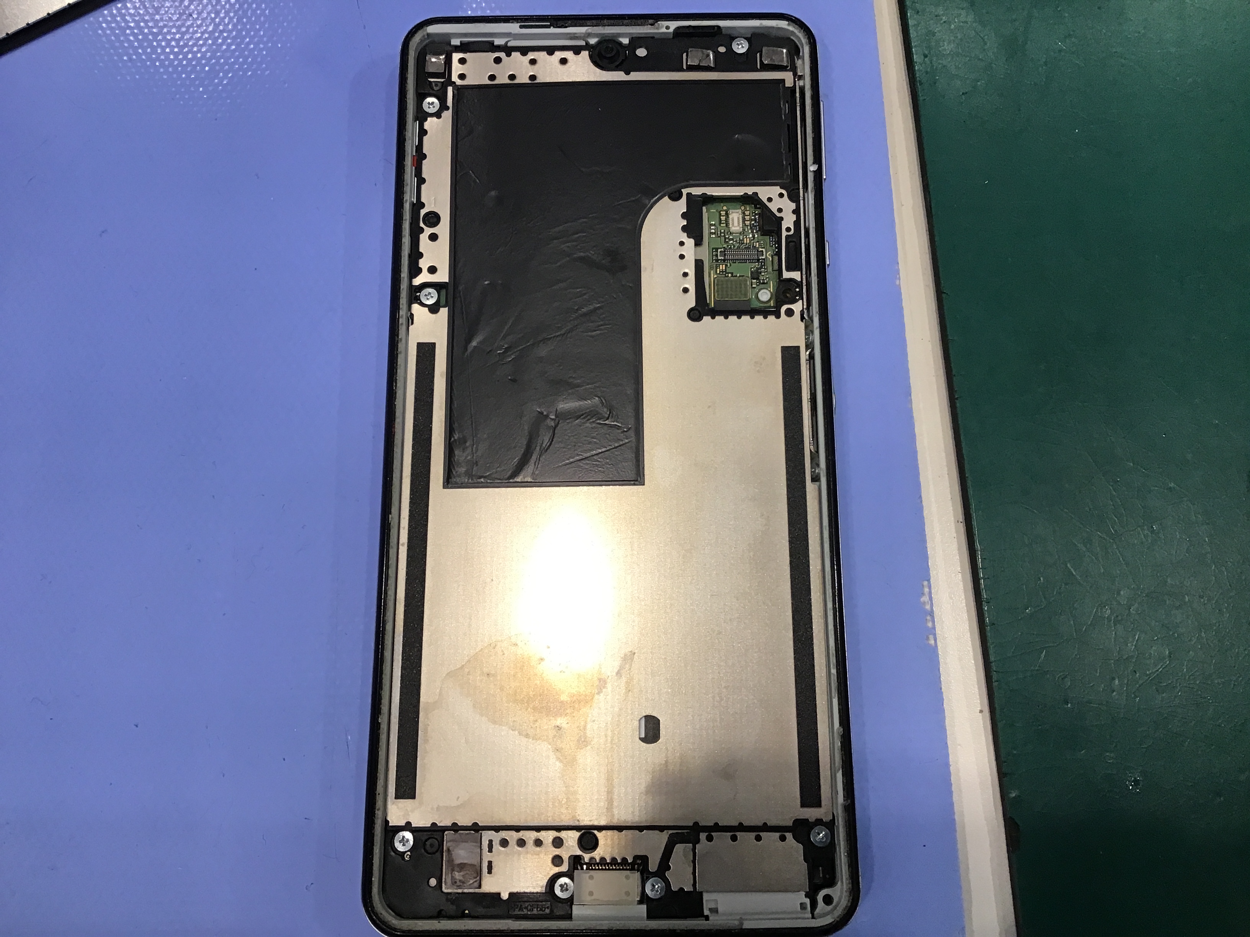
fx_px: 1119
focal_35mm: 31
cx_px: 625
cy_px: 468
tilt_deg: -76.2
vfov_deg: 45.4
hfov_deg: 58.4
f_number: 2.4
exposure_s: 1/30
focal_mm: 3.3
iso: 32
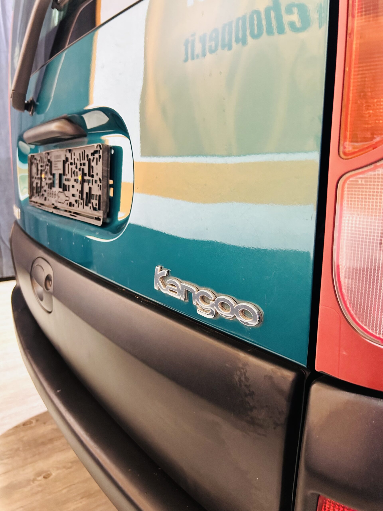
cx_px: 192
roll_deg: -0.2
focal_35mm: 26
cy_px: 256
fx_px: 384
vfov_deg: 67.3
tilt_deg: -11.2
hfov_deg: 53.1
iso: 640
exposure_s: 1/25
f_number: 1.5
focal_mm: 5.7
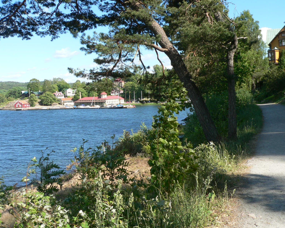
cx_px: 152
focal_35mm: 38
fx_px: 321
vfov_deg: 39.2
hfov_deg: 47.9
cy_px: 115
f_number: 4
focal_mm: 6
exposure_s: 1/320
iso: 80
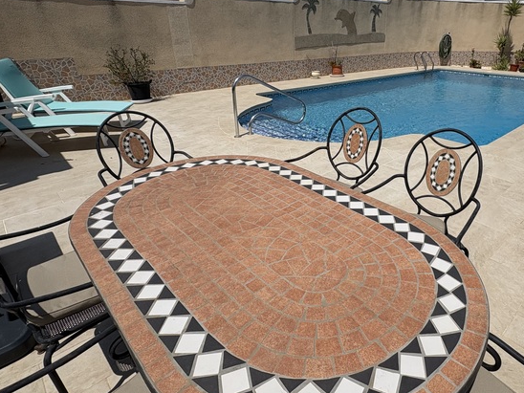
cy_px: 173
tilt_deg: -22.6
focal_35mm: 23
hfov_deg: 72.4
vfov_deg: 58.7
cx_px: 335
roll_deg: +0.1
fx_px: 348
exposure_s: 1/5650
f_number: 2.2
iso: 50
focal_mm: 2.22
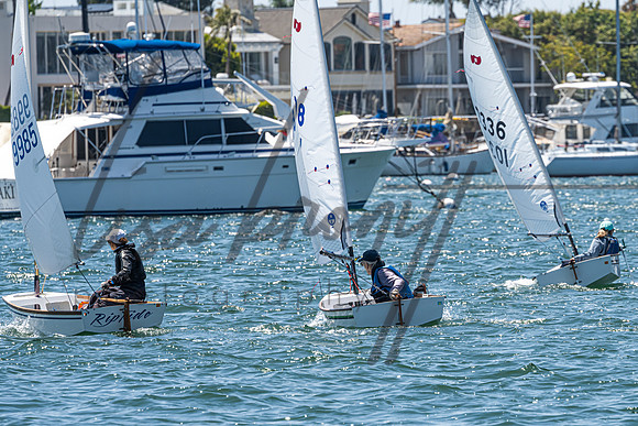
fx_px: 9056
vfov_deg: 2.7
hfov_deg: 4.0
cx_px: 402
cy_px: 264
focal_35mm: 511
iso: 400
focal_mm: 400
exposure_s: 1/640
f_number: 11
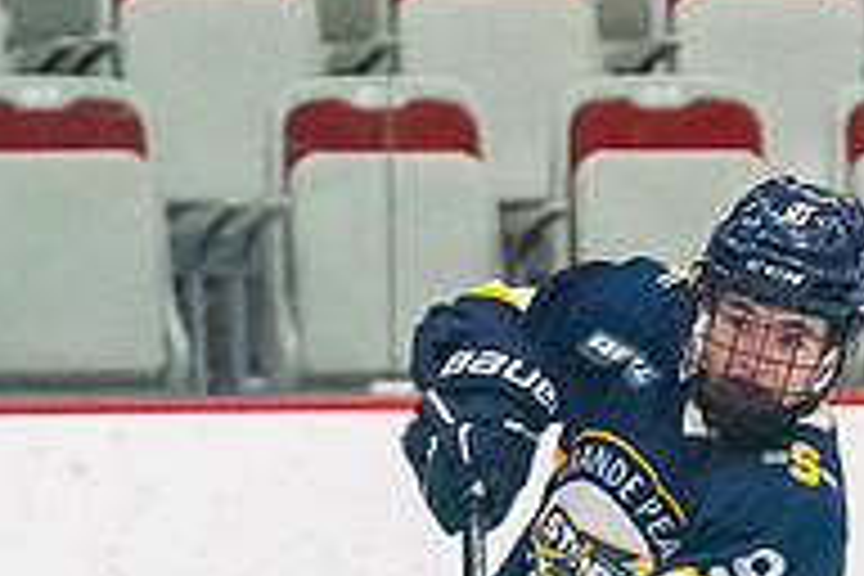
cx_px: 621
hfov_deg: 3.0
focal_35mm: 695
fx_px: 16679
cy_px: 865
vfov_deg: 2.0
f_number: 2.8
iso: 4000
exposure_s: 1/1600
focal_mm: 103
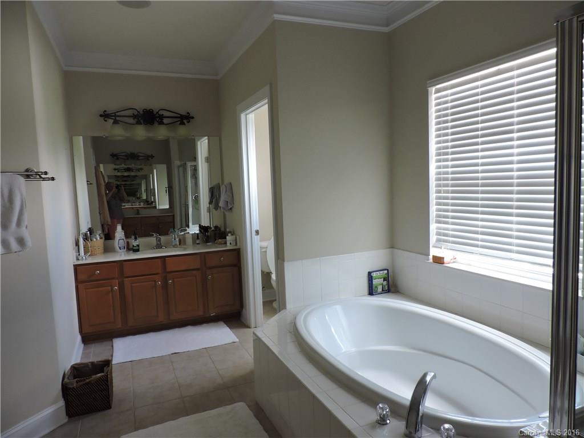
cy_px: 219
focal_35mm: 24
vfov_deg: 56.8
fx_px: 405
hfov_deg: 71.6
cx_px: 292
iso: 220
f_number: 3
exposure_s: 1/30
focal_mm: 4.3
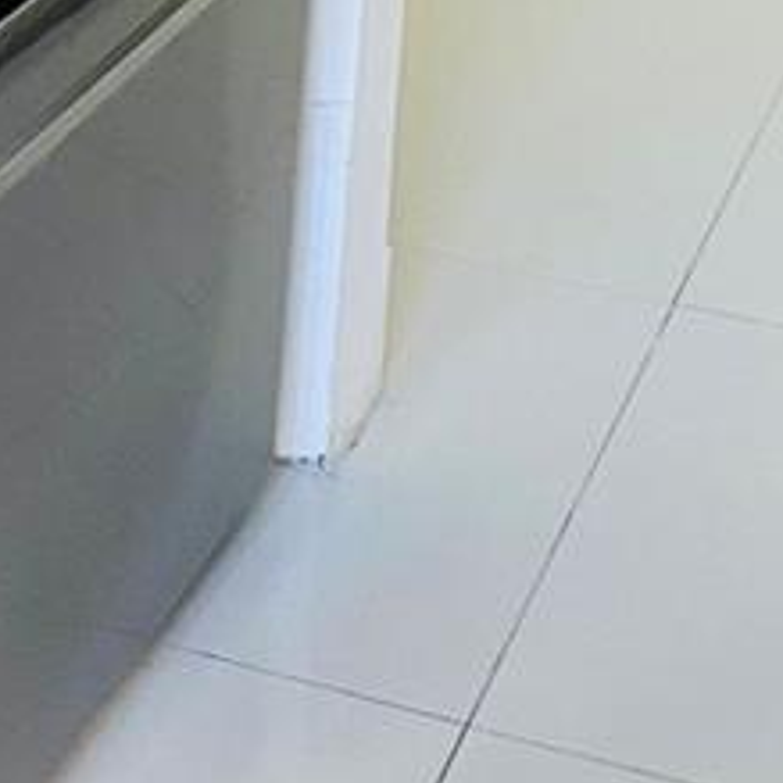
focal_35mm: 126
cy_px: -211
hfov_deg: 13.6
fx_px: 3224
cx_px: -68
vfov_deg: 13.4
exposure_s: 1/80
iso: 125
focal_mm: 4.25
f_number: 1.8
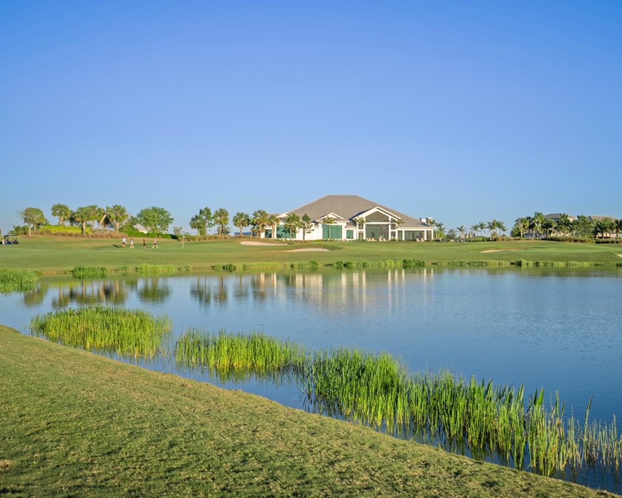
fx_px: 737
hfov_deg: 45.7
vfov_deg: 37.4
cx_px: 345
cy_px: 250
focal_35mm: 40
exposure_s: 1/1250
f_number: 2.8
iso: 160
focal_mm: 35
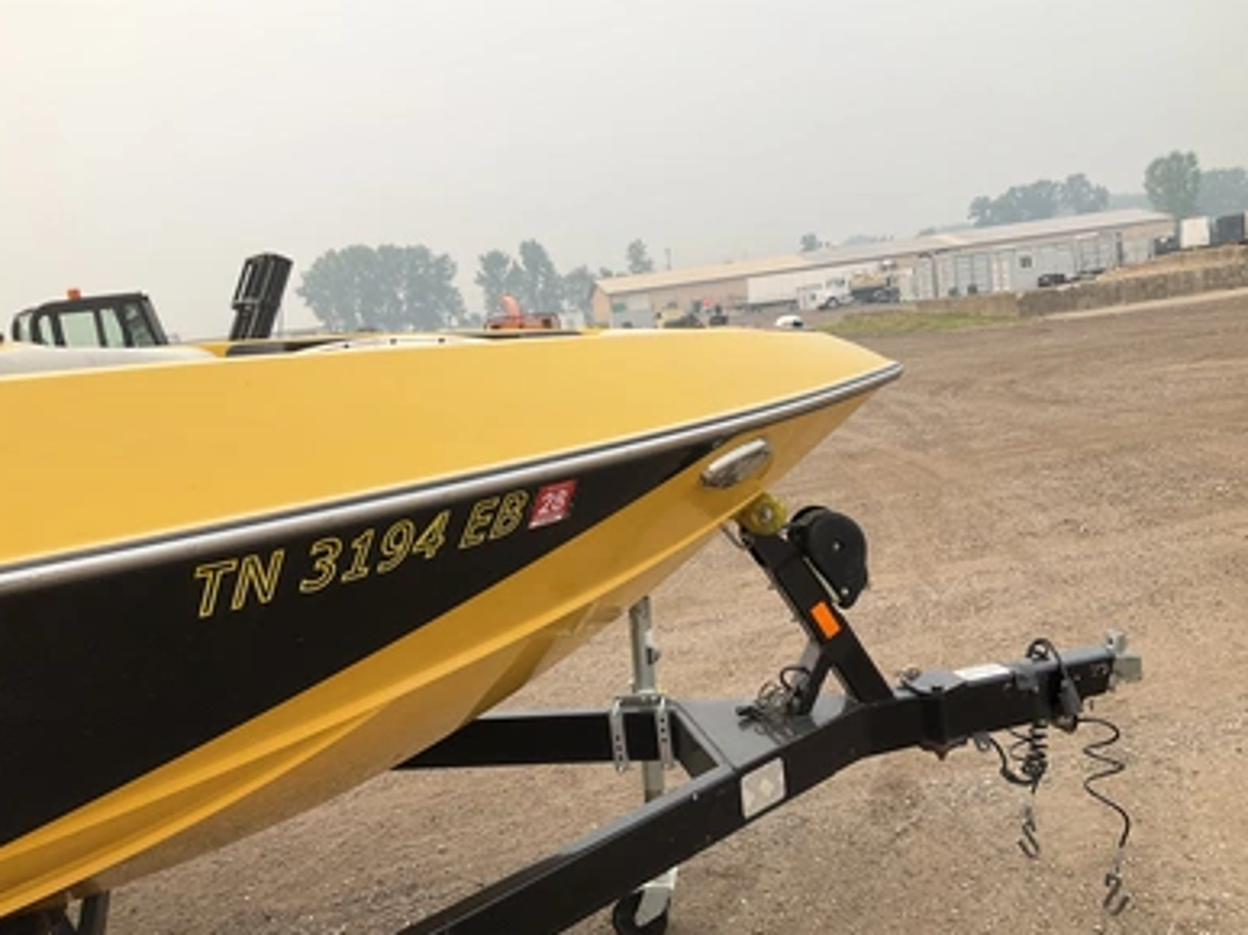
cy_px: 474
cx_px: 626
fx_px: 1081
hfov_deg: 60.0
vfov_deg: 46.8
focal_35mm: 30
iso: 25
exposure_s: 1/759
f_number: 1.8
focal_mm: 3
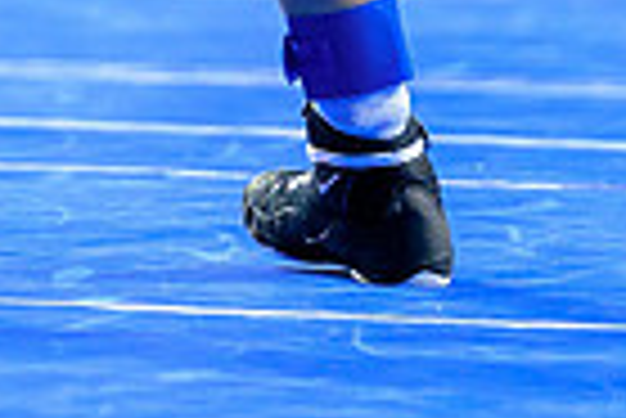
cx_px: -813
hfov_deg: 2.4
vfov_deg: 1.6
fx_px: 15109
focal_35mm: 868
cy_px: -252
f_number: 2.8
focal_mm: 125
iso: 4000
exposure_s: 1/800
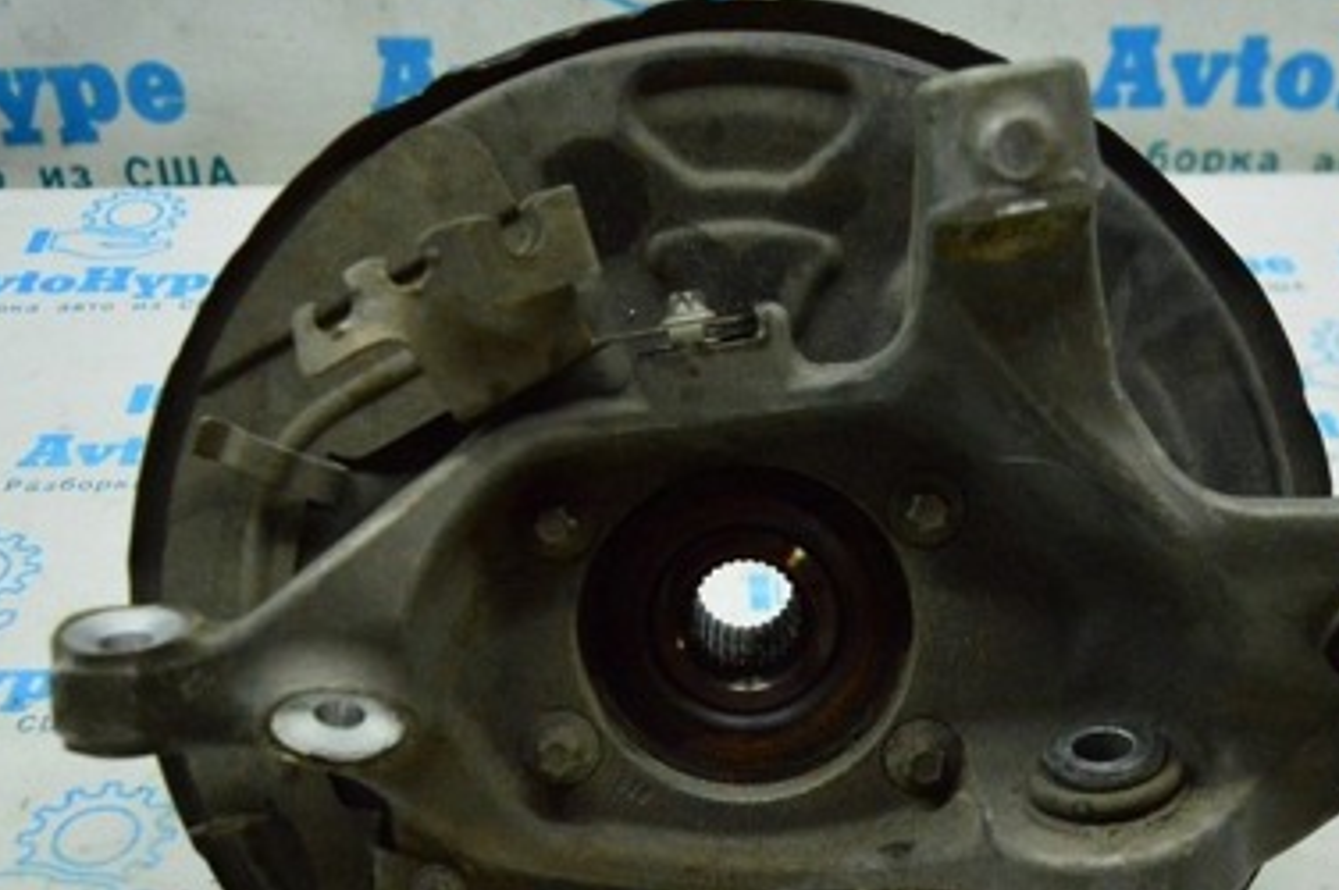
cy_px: 568
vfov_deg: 26.3
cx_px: 819
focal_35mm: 51
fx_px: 1895
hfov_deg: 38.7
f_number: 3.5
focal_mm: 20
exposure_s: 1/1000
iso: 6400
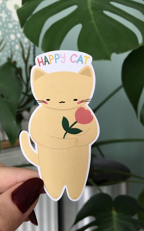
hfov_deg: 40.5
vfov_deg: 61.2
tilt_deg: -3.3
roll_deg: +0.6
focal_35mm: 31
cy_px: 116
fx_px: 195
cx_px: 63
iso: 32
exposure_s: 1/17
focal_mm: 4.15
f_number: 2.2
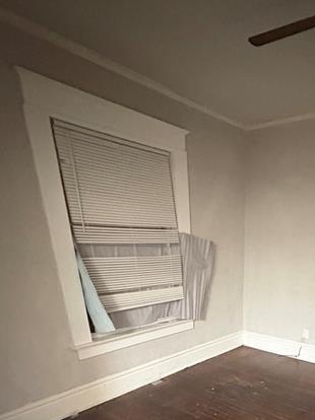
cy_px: 373
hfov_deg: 50.4
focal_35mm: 26
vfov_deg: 58.2
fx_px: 316
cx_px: 244
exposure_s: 1/40
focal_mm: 2.22
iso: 1000
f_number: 2.2
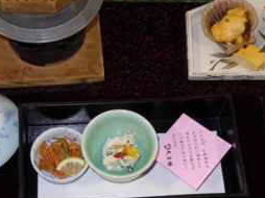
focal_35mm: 71
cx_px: 117
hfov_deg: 27.4
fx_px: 543
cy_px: 160
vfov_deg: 20.4
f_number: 3.5
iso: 200
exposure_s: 1/30
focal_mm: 5.4
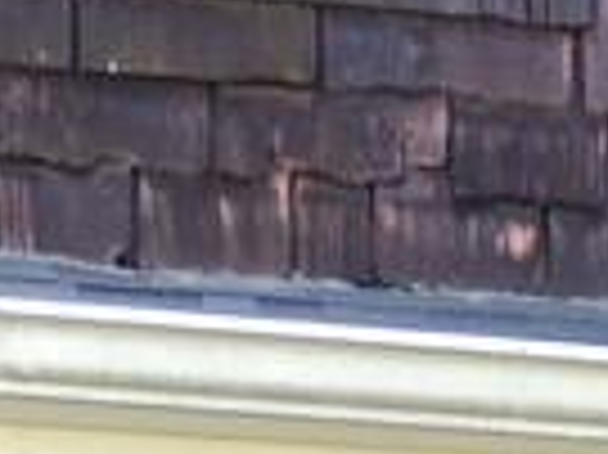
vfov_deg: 6.9
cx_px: 779
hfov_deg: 10.6
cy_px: 1555
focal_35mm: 182
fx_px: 3194
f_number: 3
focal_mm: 4.3
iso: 100
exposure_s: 1/40
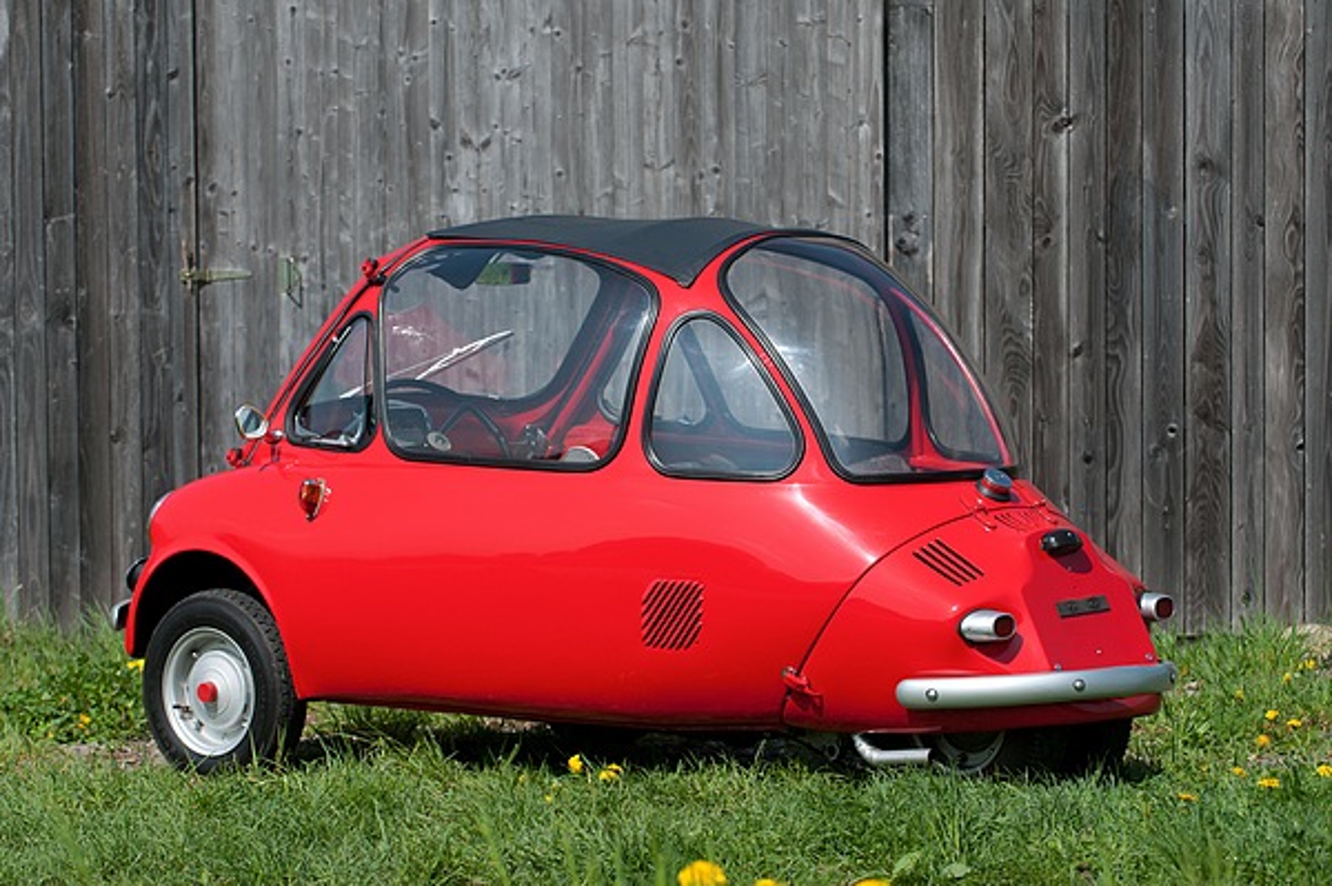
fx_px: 6100
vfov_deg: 8.3
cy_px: 443
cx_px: 666
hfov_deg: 12.5
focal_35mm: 165
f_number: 5
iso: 125
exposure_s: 1/800
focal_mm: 110
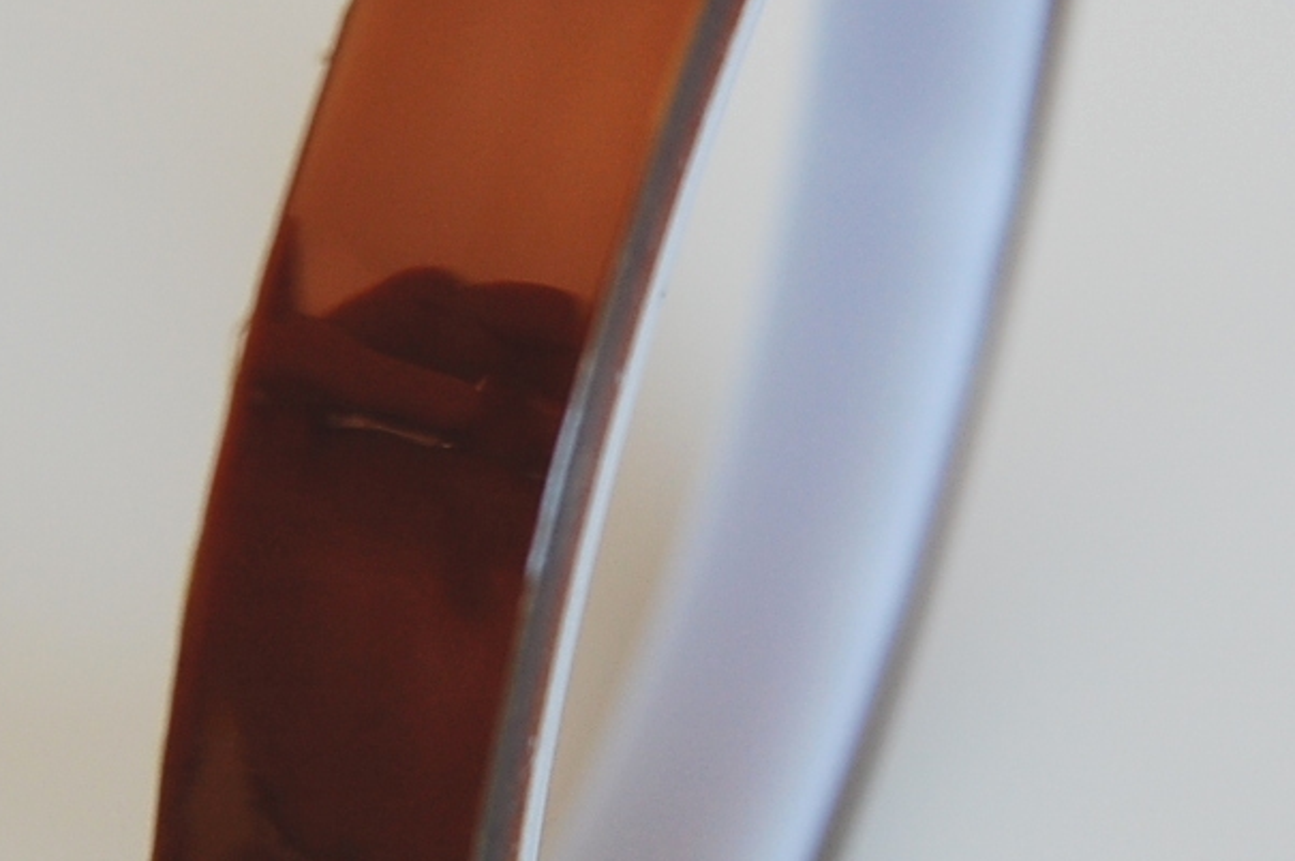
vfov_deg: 14.1
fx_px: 3485
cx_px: 499
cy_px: 351
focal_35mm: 97
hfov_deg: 21.0
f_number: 4.2
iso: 400
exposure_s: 1/80
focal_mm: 26
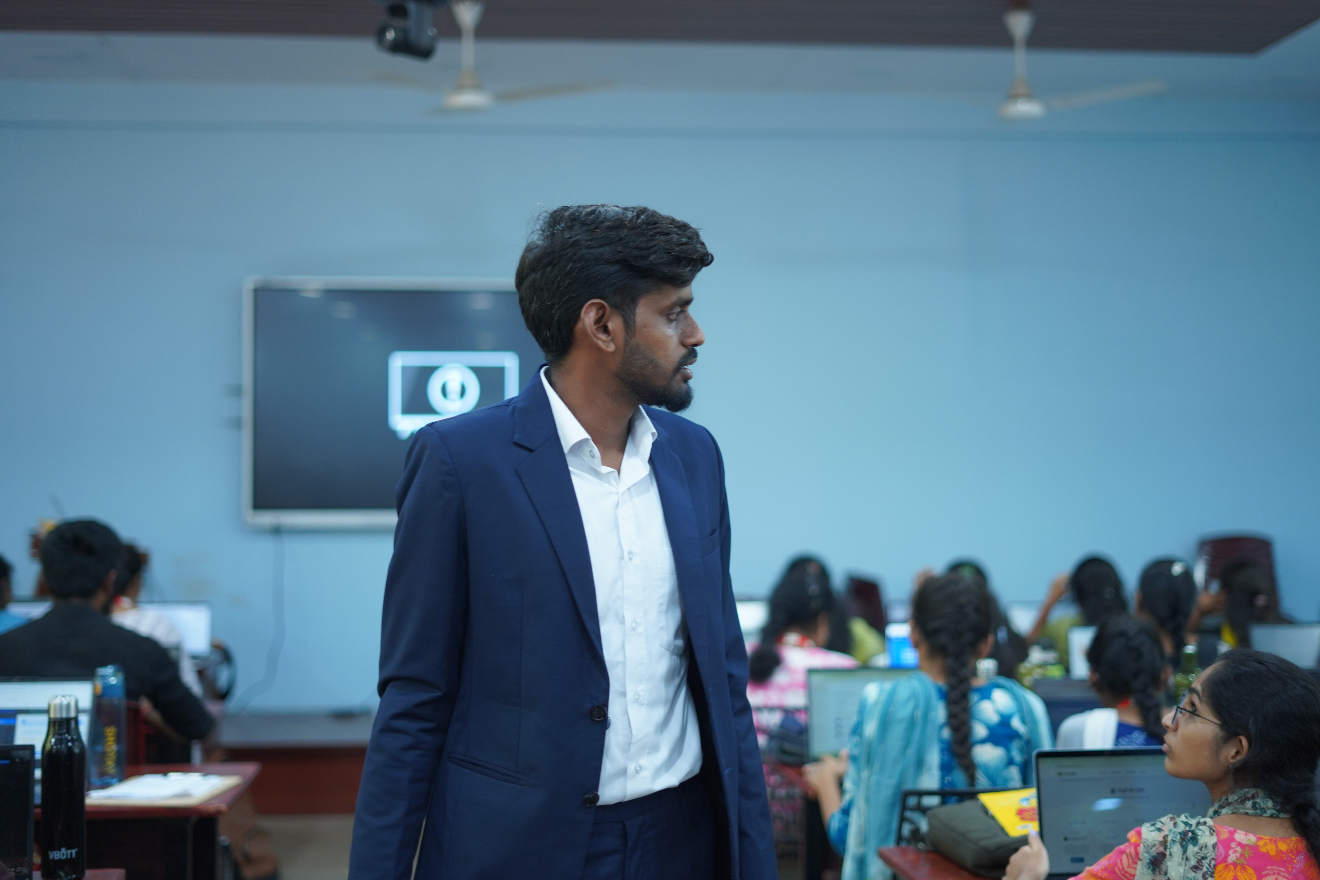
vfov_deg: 27.0
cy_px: 440
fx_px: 1833
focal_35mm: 50
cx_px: 660
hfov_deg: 39.6
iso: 500
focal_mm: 50
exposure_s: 1/125
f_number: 1.8
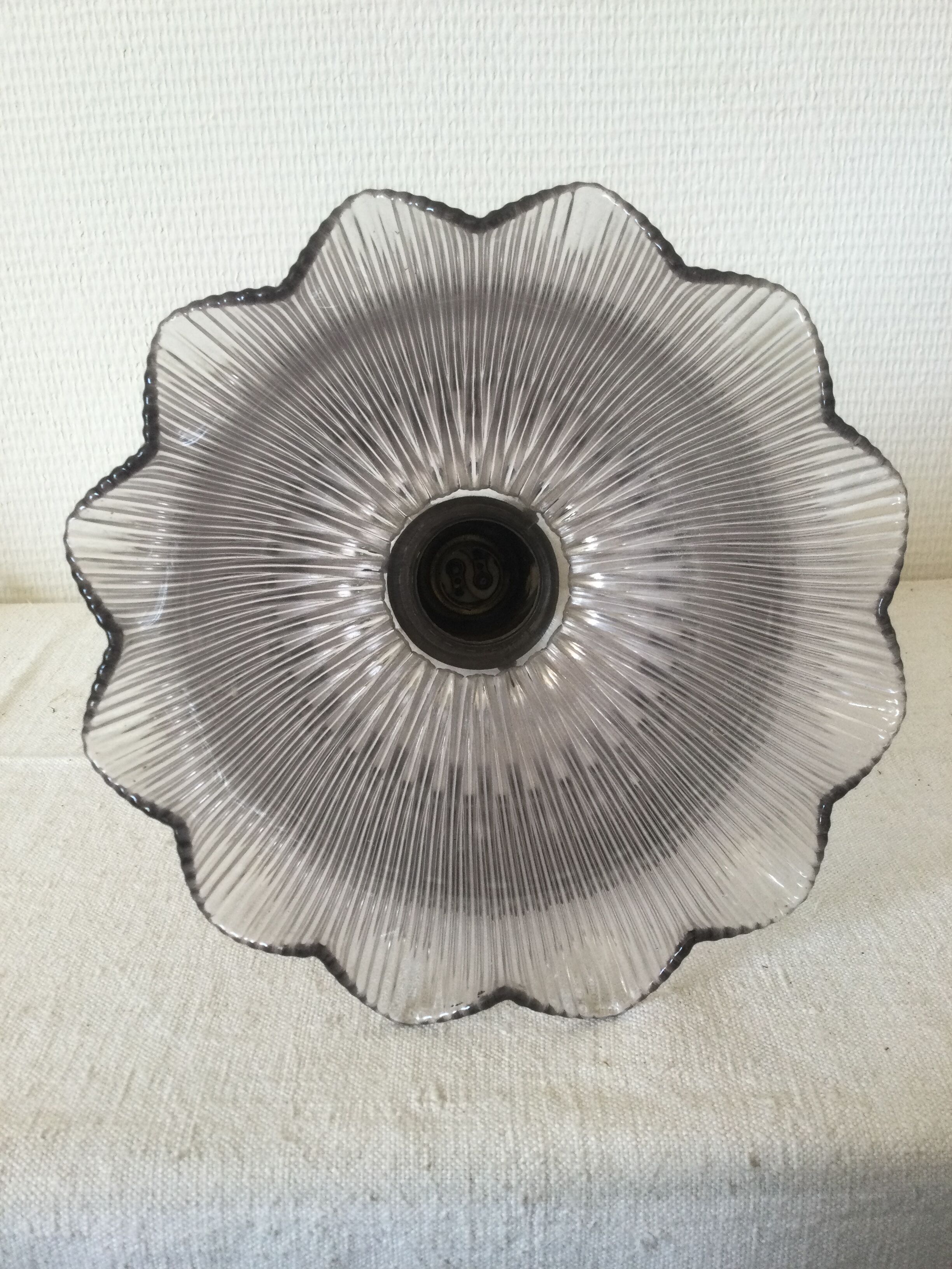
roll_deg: +2.0
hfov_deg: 45.4
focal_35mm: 31
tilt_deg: -23.4
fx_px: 1137
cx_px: 476
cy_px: 634
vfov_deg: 58.4
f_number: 2.4
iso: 64
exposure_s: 1/33
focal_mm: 3.3
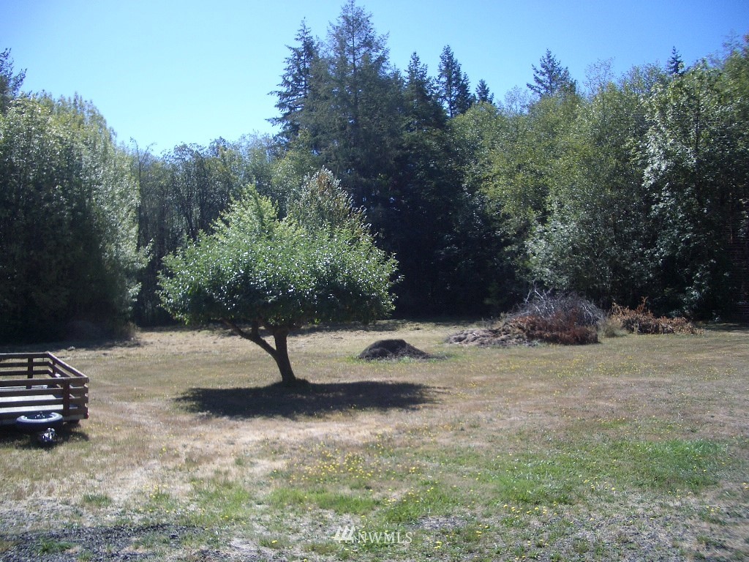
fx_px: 757
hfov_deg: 52.6
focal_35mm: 35
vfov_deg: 40.7
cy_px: 281
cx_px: 374
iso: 50
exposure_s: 1/640
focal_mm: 5.8
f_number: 2.6
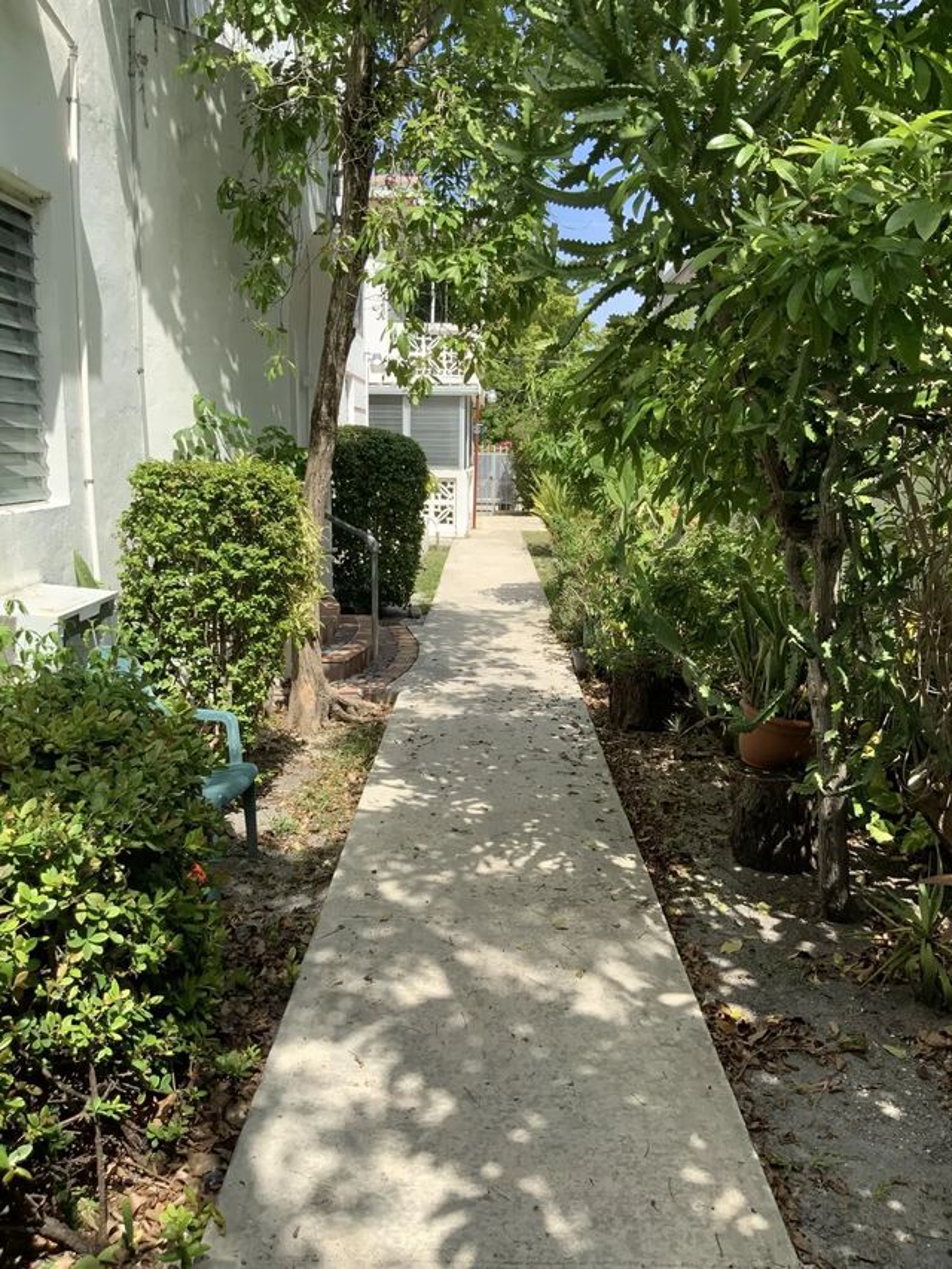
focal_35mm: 29
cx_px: 476
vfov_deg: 61.7
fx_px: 1063
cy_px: 634
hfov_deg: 48.2
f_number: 1.8
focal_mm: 3
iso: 16
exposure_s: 1/929
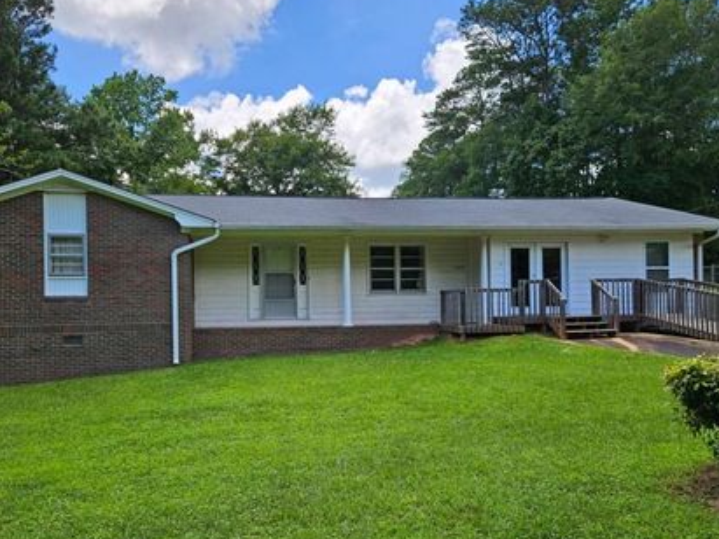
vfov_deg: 49.6
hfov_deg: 63.3
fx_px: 581
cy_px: 300
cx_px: 324
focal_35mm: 28
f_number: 1.8
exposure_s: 1/1013
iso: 25
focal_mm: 5.4
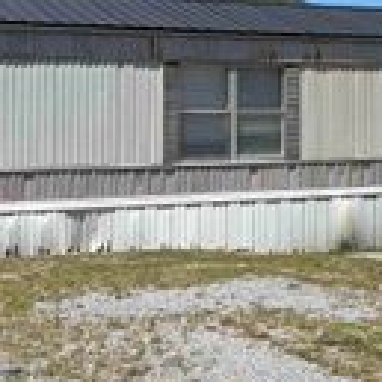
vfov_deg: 19.3
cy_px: 78
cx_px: 406
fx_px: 1111
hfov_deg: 18.8
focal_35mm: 89
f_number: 1.6
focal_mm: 5.96
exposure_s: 1/3650
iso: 50
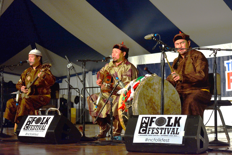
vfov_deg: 28.1
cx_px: 116
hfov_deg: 41.1
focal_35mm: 48
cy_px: 78
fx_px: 309
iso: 2500
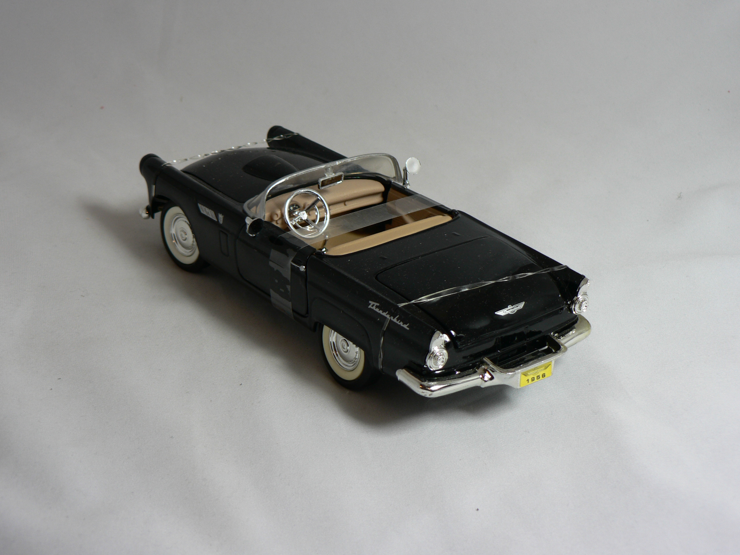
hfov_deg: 33.8
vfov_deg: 25.7
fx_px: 1219
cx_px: 370
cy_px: 278
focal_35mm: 57
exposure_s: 1/50
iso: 80
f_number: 3.2
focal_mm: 9.5
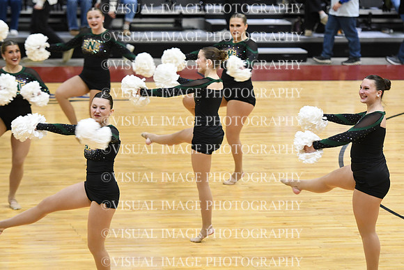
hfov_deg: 11.8
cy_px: 135
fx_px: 1953
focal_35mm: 174
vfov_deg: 7.9
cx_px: 202
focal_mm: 116
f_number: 2.8
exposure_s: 1/400
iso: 3200
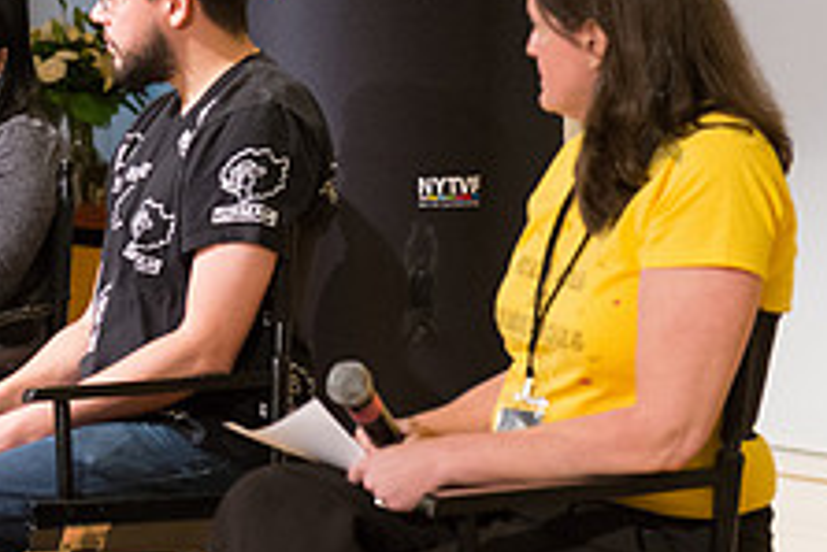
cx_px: -59
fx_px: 4184
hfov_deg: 11.1
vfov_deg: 7.5
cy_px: 98
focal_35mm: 182
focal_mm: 70
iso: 3200
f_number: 3.5
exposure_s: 1/250
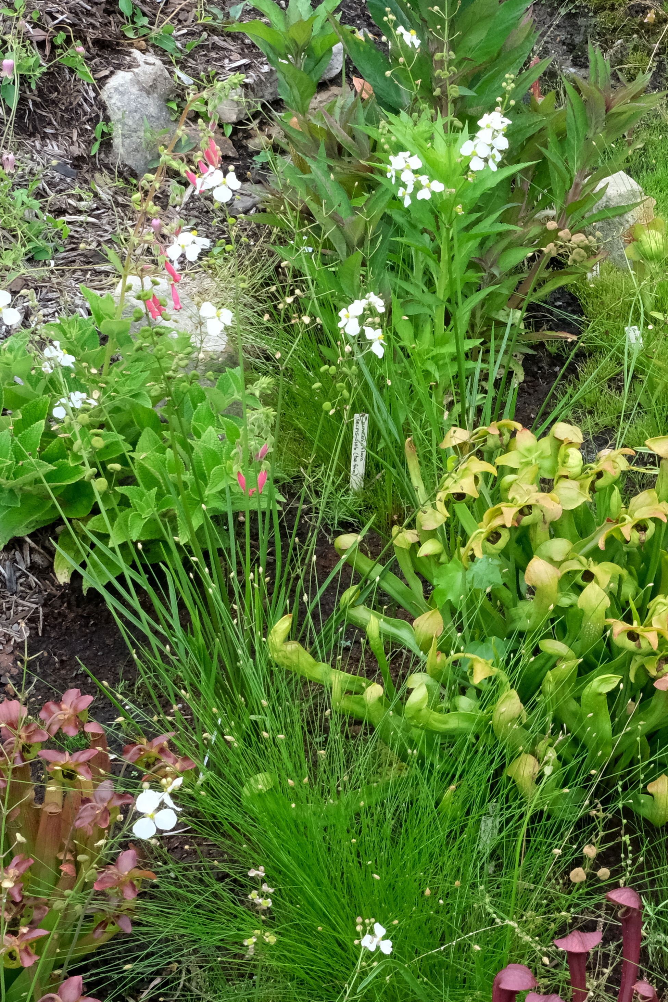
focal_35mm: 82
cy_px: 429
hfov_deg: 16.4
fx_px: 2282
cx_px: 619
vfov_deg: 24.7
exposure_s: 1/120
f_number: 16
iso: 2000
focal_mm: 26.6
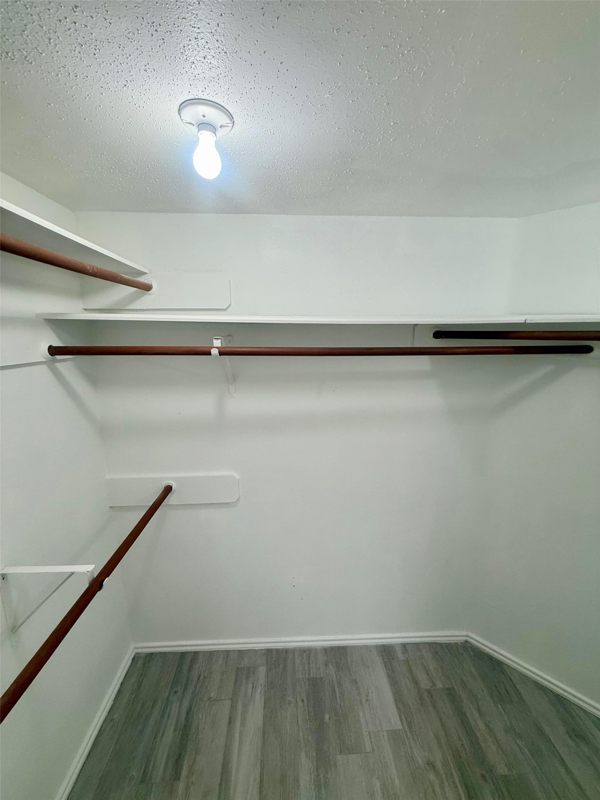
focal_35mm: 14
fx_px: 324
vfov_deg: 102.1
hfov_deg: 85.7
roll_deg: +0.9
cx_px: 300
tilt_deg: -12.7
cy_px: 400
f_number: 2.2
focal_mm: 2.22
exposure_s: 1/120
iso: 125
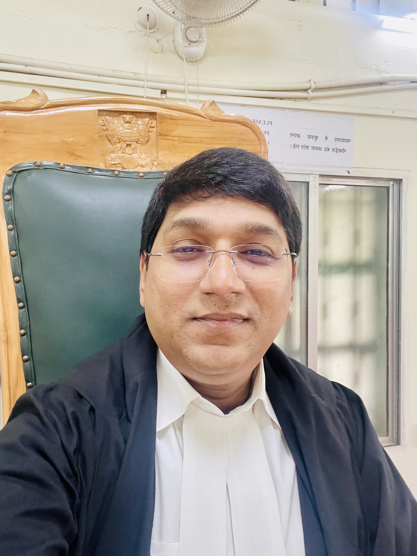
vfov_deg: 60.0
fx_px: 482
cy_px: 278
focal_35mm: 30
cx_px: 208
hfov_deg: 46.8
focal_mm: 2.71
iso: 320
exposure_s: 1/50
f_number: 2.2
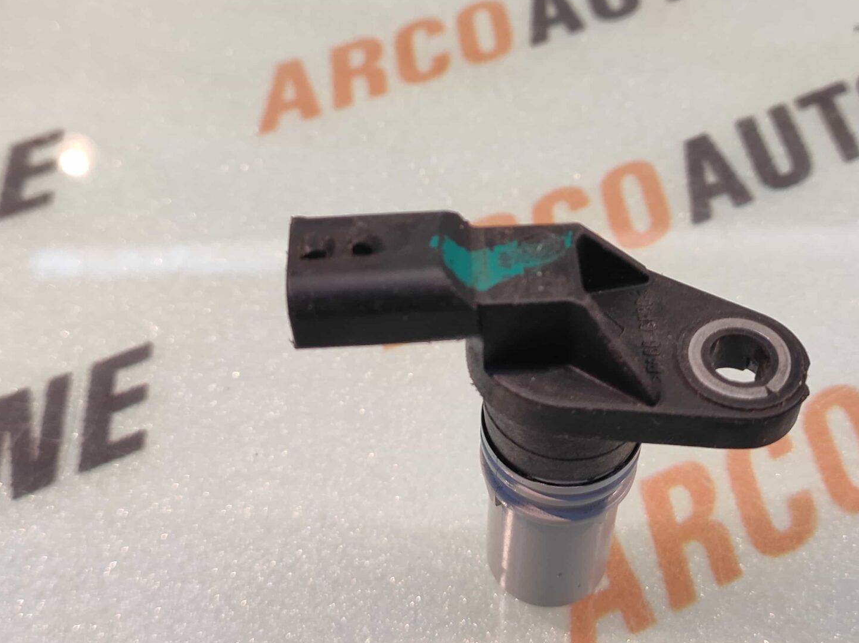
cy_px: 274
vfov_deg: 46.6
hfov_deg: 59.8
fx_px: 744
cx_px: 480
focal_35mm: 30
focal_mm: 4.74
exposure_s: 1/33
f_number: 1.79
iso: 184
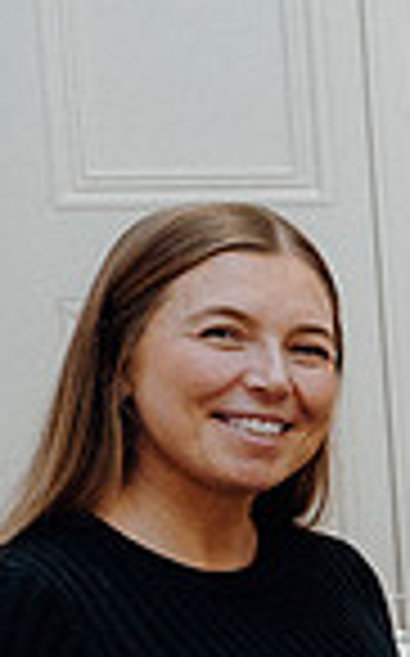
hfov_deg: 8.9
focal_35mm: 134
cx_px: 942
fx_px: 2400
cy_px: 781
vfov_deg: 15.1
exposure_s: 1/160
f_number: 3.5
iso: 2500
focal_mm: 33
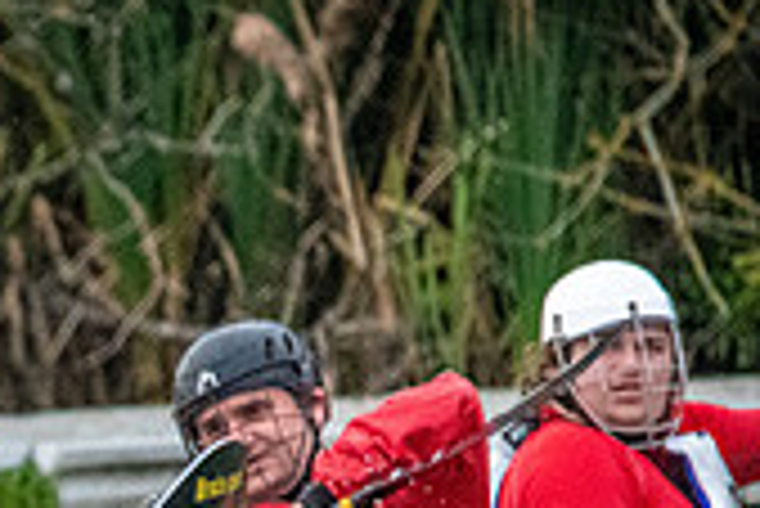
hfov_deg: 1.1
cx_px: -526
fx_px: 38053
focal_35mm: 1801
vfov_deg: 0.8
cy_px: 971
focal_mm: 400
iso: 5000
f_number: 5.6
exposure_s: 1/2000
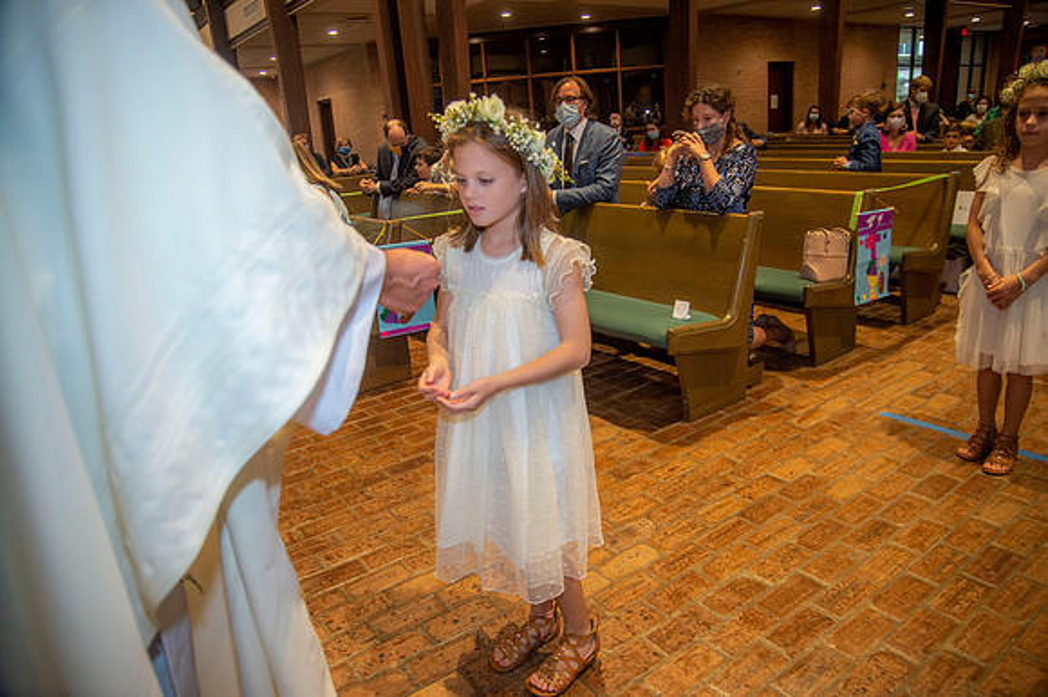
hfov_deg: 73.8
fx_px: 698
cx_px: 524
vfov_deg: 53.1
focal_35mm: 24
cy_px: 348
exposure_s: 1/125
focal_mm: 24
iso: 1600
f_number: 4.5
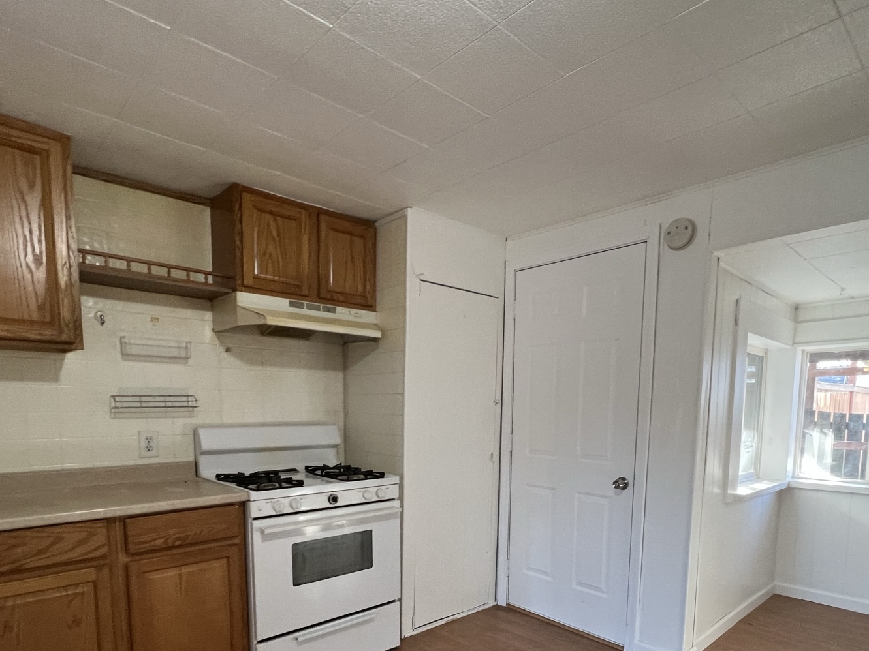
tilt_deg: -4.7
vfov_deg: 63.1
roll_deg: +1.3
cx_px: 447
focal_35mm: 20
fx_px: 502
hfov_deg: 81.7
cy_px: 466
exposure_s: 1/60
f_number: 1.8
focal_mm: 1.57
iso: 160
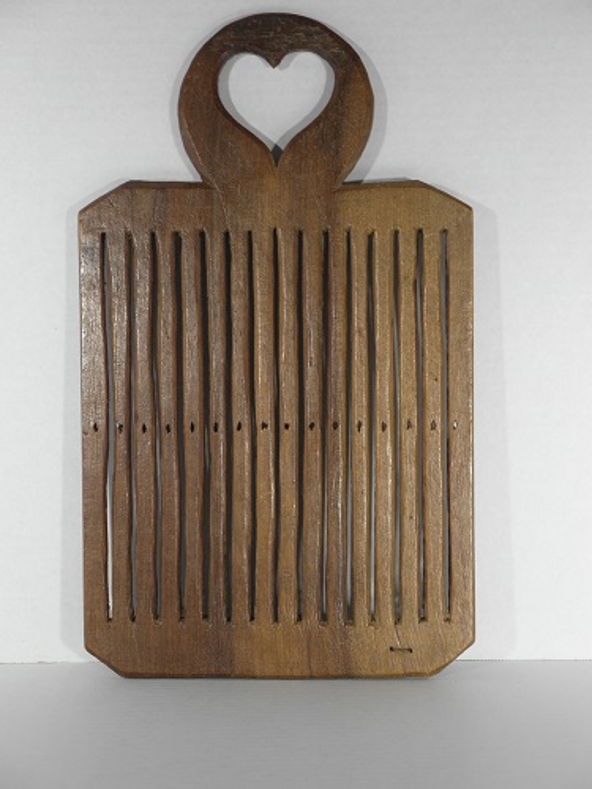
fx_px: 1642
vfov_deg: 27.0
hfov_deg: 20.4
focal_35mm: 72
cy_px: 394
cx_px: 296
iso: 100
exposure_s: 1/10
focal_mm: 15.6
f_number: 2.4
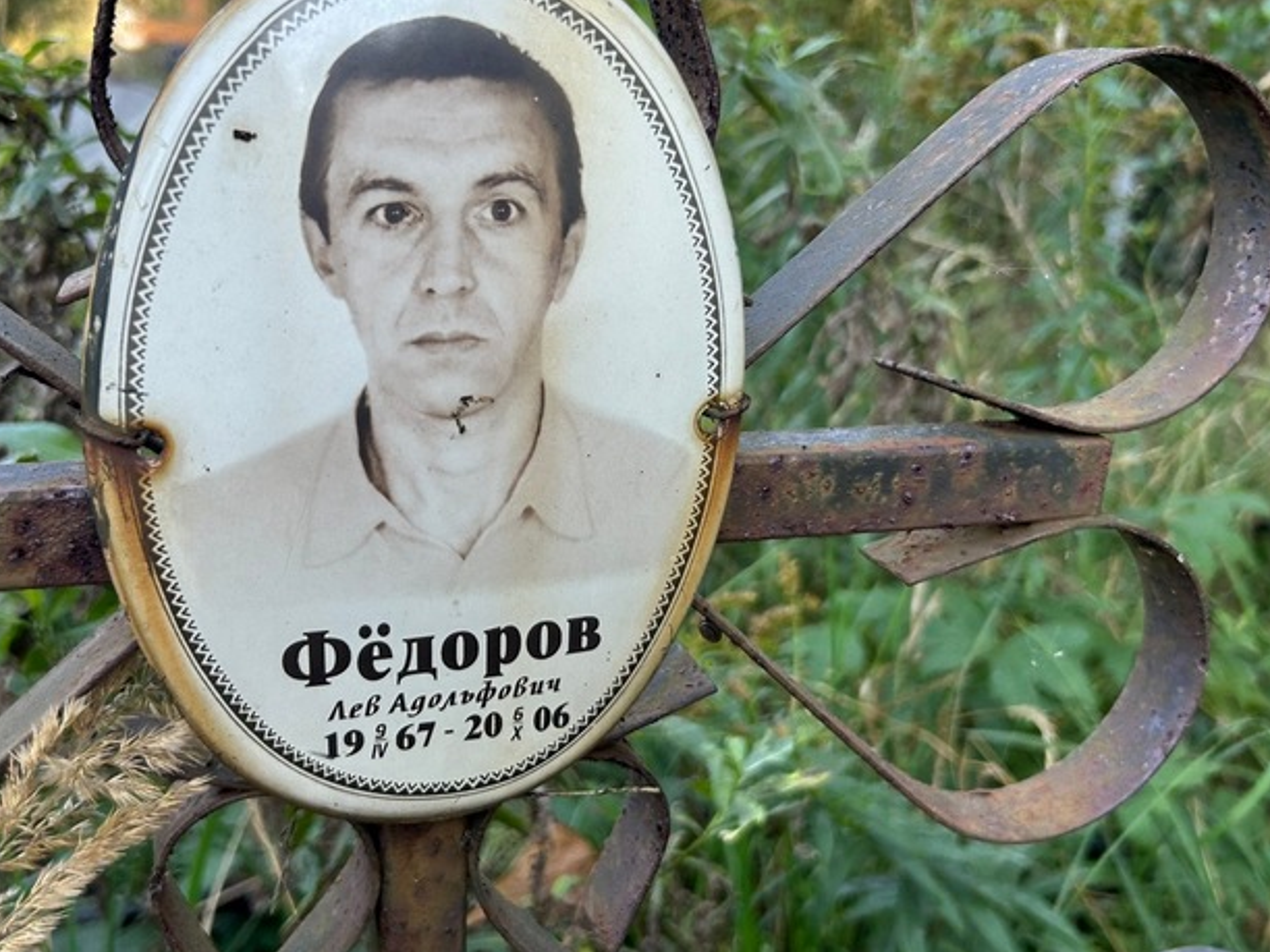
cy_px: 485
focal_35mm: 34
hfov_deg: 53.8
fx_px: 1247
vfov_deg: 41.8
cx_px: 546
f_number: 1.5
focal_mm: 5.7
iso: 40
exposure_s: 1/224
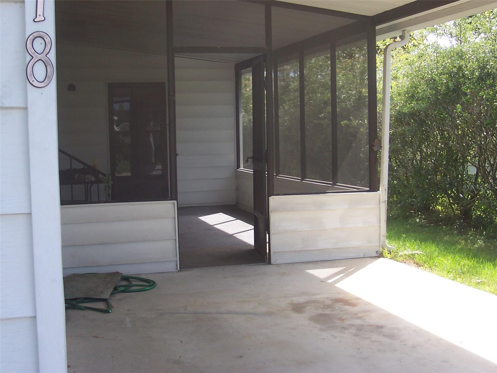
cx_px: 248
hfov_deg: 41.2
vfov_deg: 31.5
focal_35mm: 46
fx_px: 660
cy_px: 186
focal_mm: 7
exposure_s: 1/350
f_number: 3
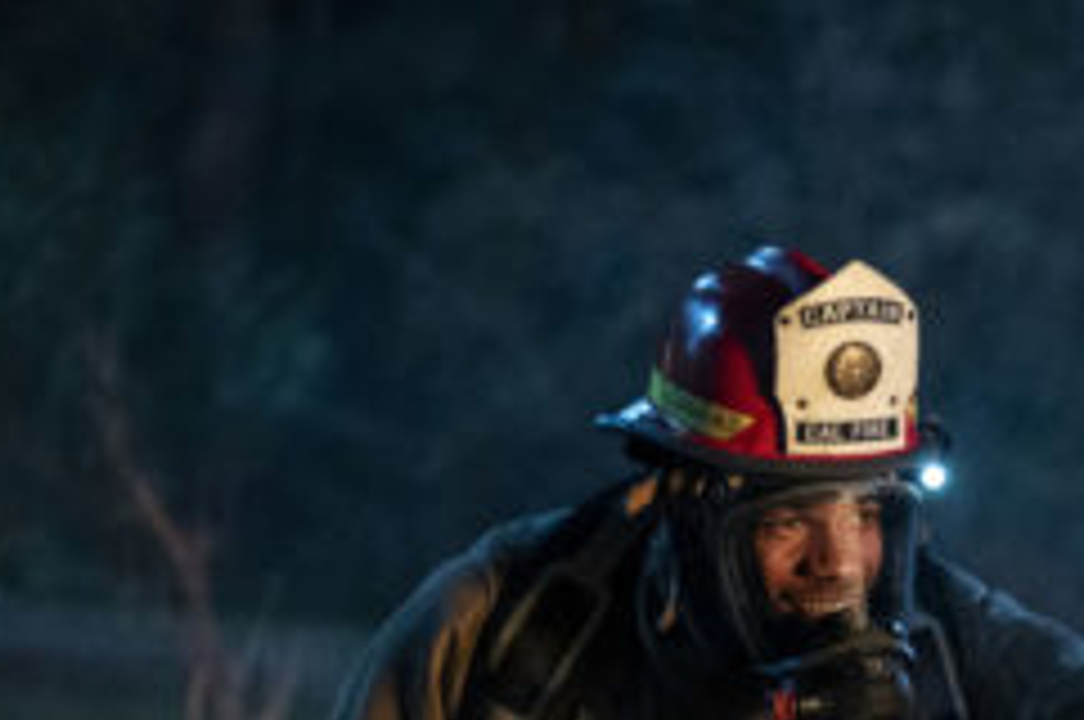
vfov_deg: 7.3
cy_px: 826
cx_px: 1178
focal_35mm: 187
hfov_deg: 10.9
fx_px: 5623
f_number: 2.8
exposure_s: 1/320
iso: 6400
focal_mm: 75
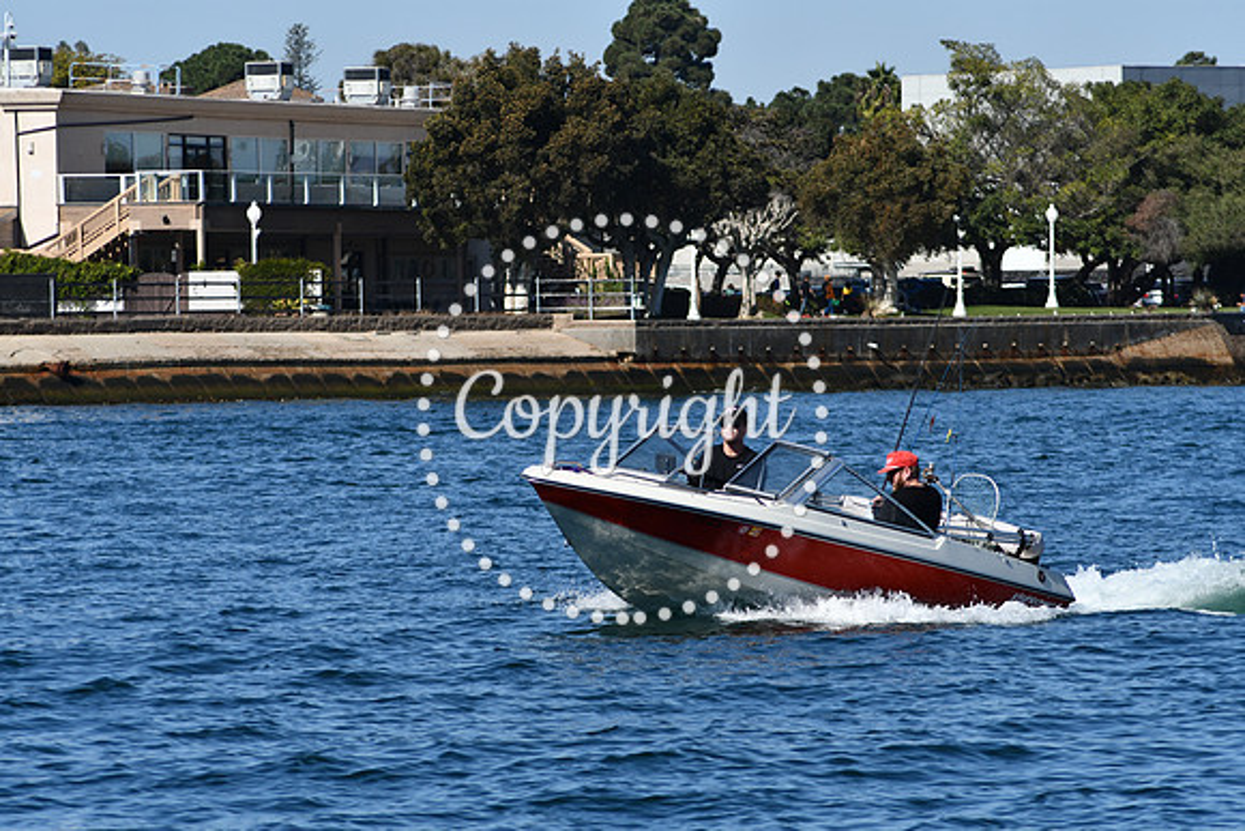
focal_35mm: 255
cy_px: 416
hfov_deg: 8.1
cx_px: 622
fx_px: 8820
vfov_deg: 5.4
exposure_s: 1/1250
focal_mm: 170
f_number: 6.3
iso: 200
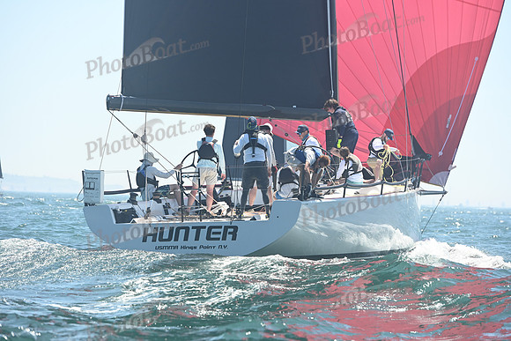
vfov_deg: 8.1
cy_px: 170
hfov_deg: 12.1
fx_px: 2414
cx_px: 256
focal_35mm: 170
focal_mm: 170
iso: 320
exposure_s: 1/1000
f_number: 5.6
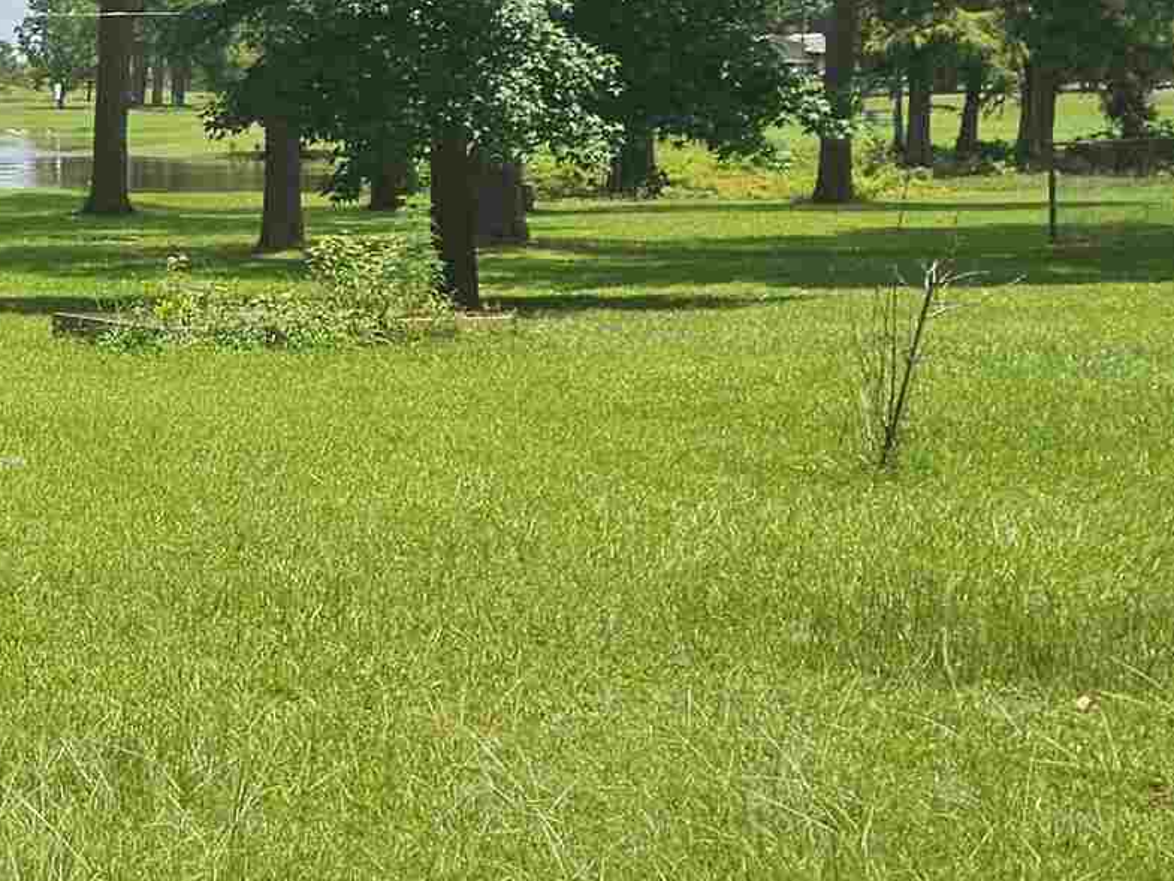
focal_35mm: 90
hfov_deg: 20.0
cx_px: -359
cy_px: 139
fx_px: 3053
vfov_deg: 16.3
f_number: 1.7
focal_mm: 6.3
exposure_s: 1/634
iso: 10
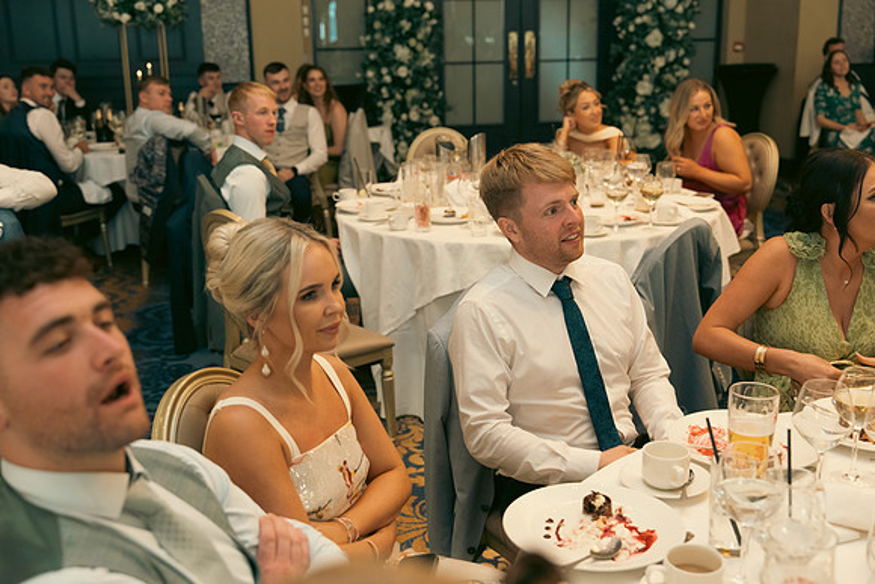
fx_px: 997
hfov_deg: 47.4
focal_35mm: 41
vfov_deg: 32.6
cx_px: 438
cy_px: 292
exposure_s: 1/160
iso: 2500
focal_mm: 41
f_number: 3.5
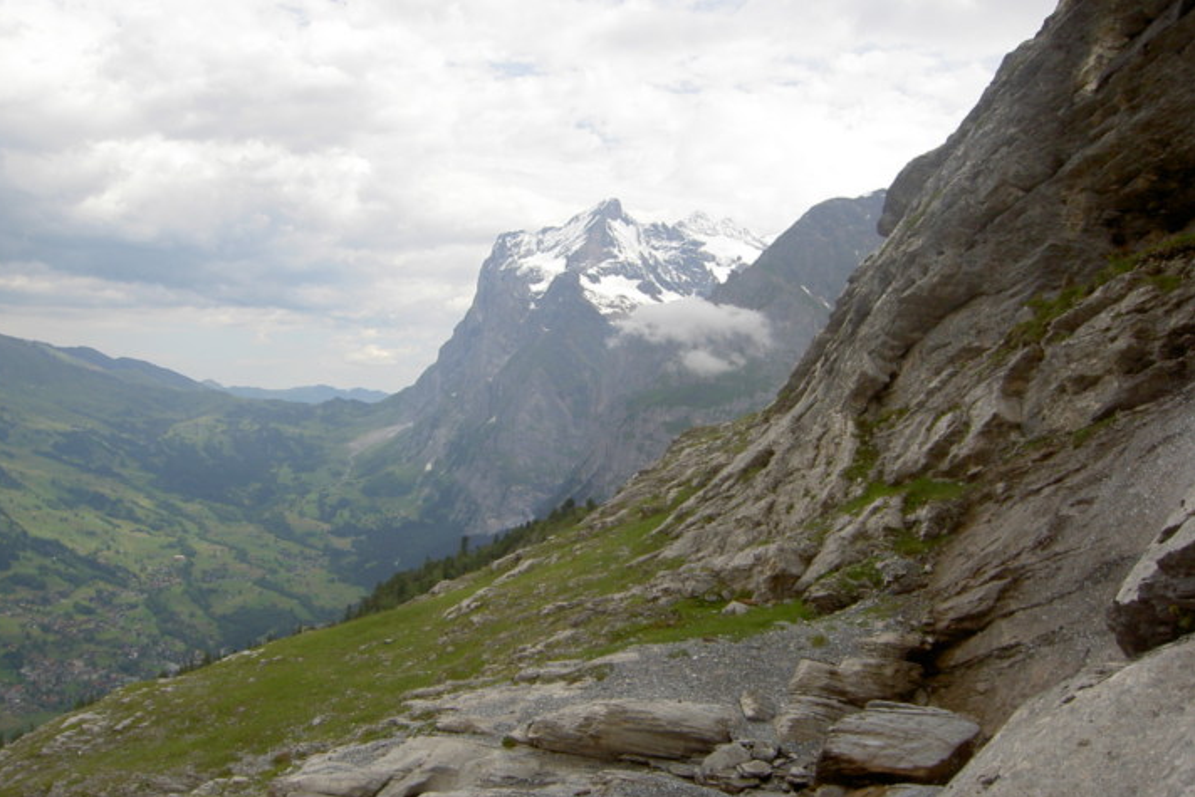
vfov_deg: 36.9
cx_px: 590
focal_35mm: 36
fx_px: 1195
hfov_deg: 53.1
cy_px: 402
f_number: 4.7
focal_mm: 5.6
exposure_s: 1/500
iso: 50
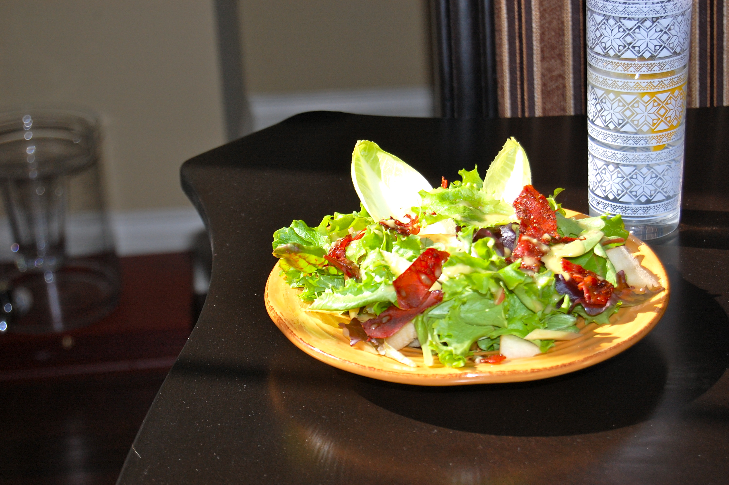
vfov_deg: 16.5
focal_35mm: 82
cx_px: 364
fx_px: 1669
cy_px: 242
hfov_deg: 24.6
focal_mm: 55
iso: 200
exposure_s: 1/500
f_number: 6.3
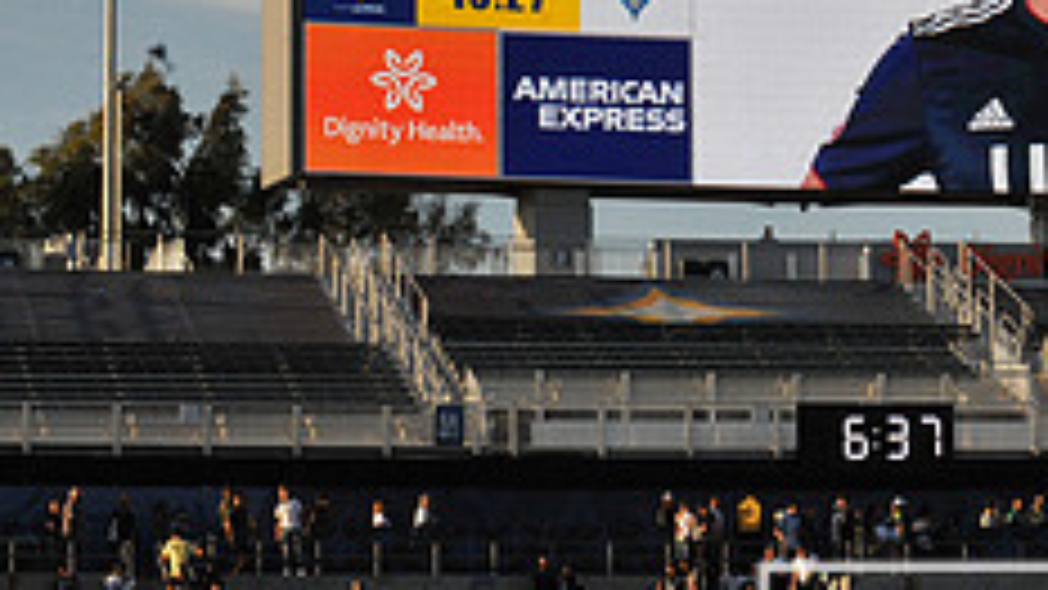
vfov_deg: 5.4
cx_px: 1075
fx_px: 6224
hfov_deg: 9.6
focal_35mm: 224
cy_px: -54
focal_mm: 86
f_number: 16
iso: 1600
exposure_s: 1/1000
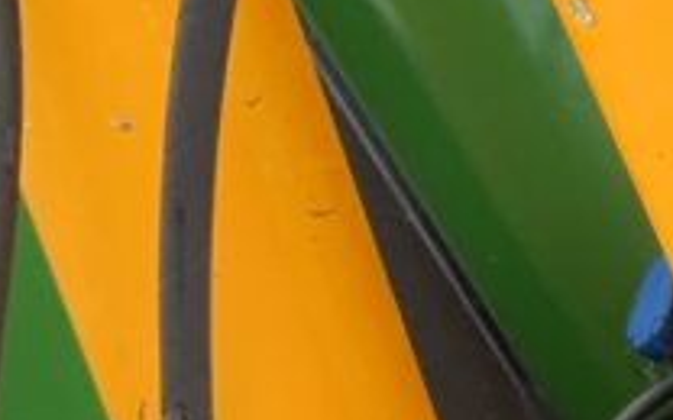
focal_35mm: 151
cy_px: 1105
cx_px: 1171
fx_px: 2770
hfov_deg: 12.7
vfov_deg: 7.9
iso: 16
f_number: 1.8
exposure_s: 1/208
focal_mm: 3
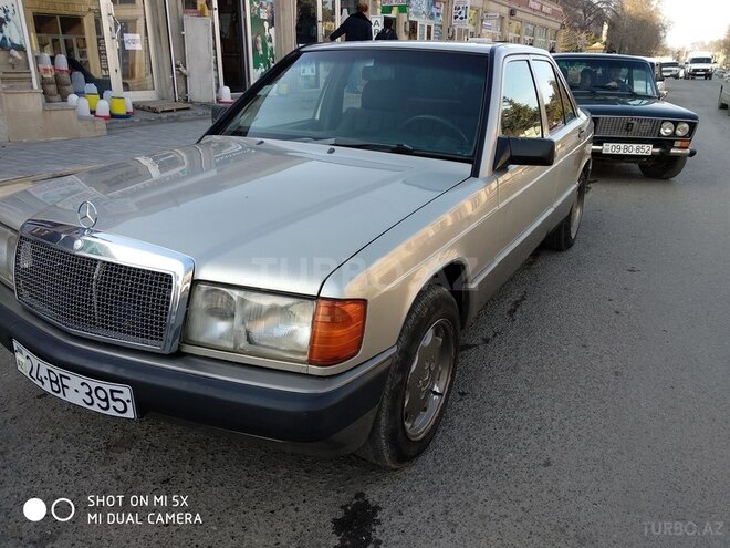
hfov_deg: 67.3
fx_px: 548
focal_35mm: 26
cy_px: 274
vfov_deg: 53.1
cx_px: 365
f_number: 2.2
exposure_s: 1/159
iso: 100
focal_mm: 3.81
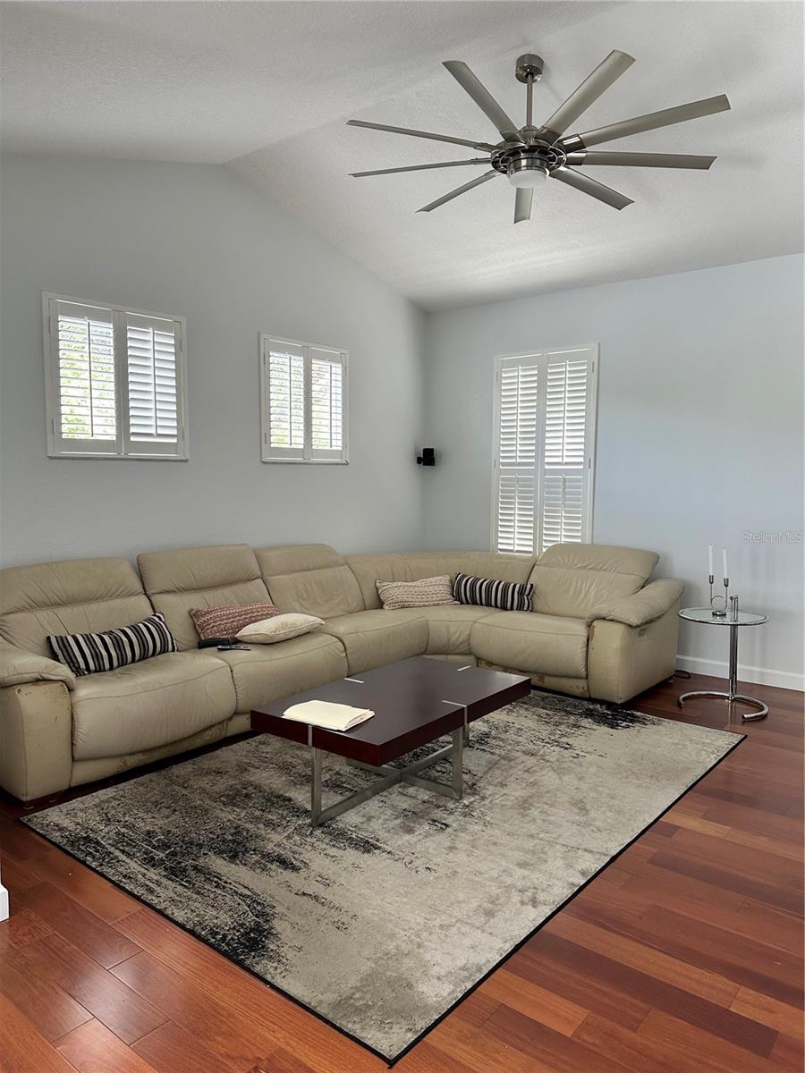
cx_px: 402
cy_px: 536
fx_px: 744
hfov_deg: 56.8
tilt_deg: -4.8
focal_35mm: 24
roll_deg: -0.9
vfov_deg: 71.6
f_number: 1.78
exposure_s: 1/60
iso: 125
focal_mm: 6.86
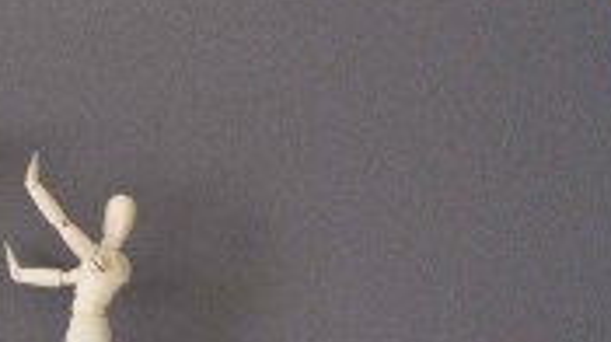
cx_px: -312
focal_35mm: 345
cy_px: 147
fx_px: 5583
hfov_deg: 6.2
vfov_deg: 3.5
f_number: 10
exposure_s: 1/3
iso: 50
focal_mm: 50
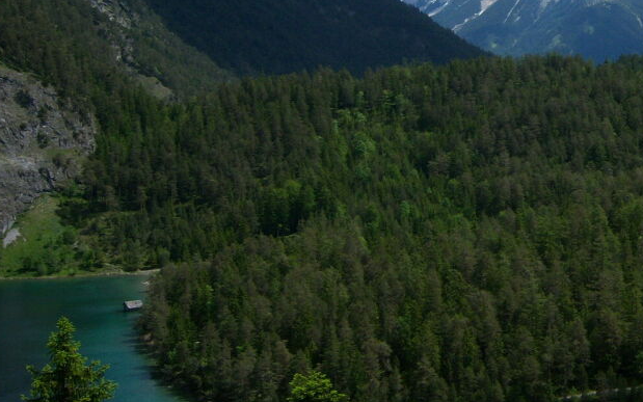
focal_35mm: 74
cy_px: 41
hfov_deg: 26.6
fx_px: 1297
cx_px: 613
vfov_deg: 17.4
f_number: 4.8
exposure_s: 1/640
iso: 80
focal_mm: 7.5
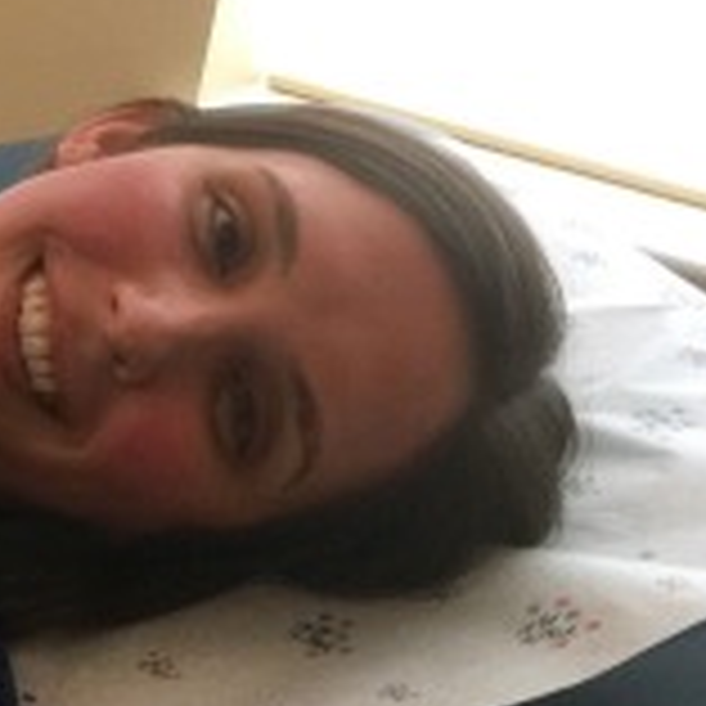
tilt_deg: -21.8
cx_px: -454
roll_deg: -5.4
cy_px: 209
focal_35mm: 90
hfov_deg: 16.9
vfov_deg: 19.2
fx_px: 2077
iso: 80
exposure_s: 1/15
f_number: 2.2
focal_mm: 4.15
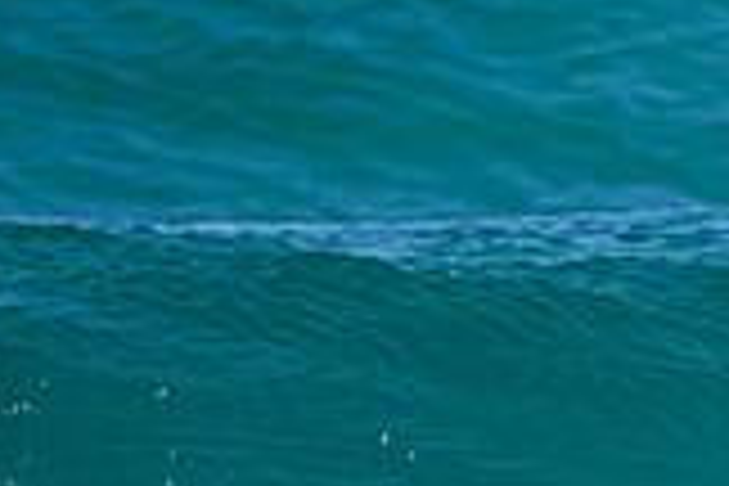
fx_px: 79536
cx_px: 1234
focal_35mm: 3928
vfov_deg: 0.4
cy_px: 842
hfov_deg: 0.5
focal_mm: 800
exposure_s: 1/2000
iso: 900
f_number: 8
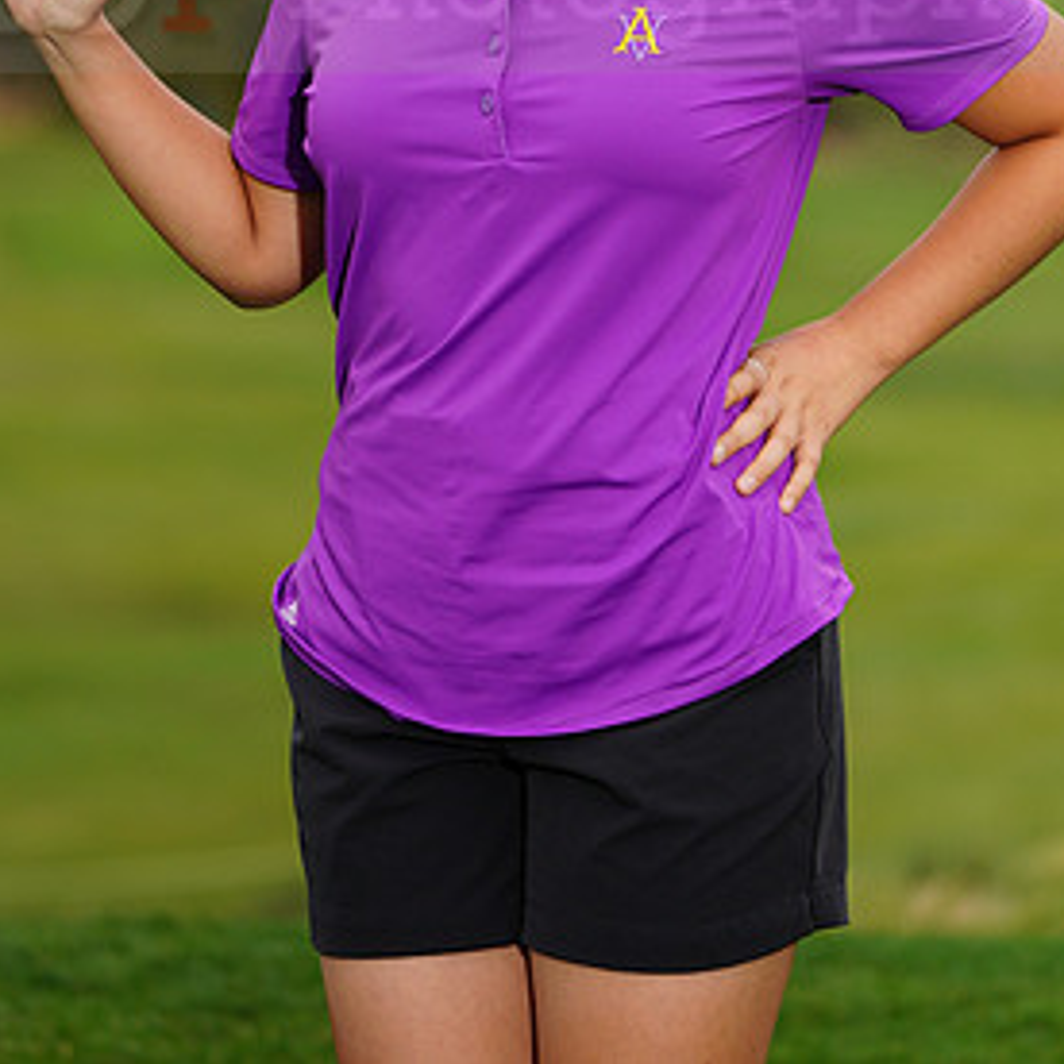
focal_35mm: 357
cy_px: -50
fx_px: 12415
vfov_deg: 4.9
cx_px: 571
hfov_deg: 4.9
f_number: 5.6
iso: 200
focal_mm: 200
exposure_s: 1/200
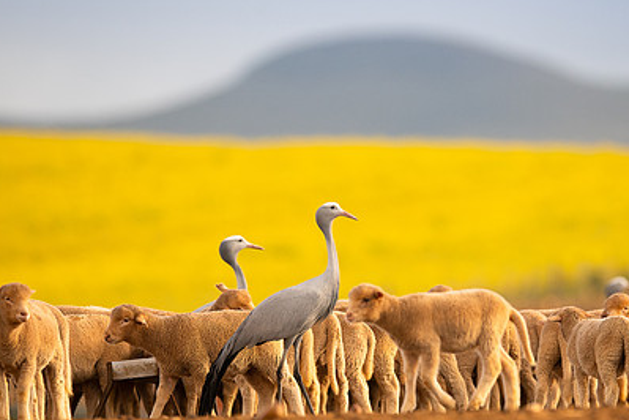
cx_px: 353
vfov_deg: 1.4
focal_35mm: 1003
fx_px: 17523
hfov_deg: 2.1
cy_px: 258
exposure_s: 1/1000
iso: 640
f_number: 4.5
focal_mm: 600
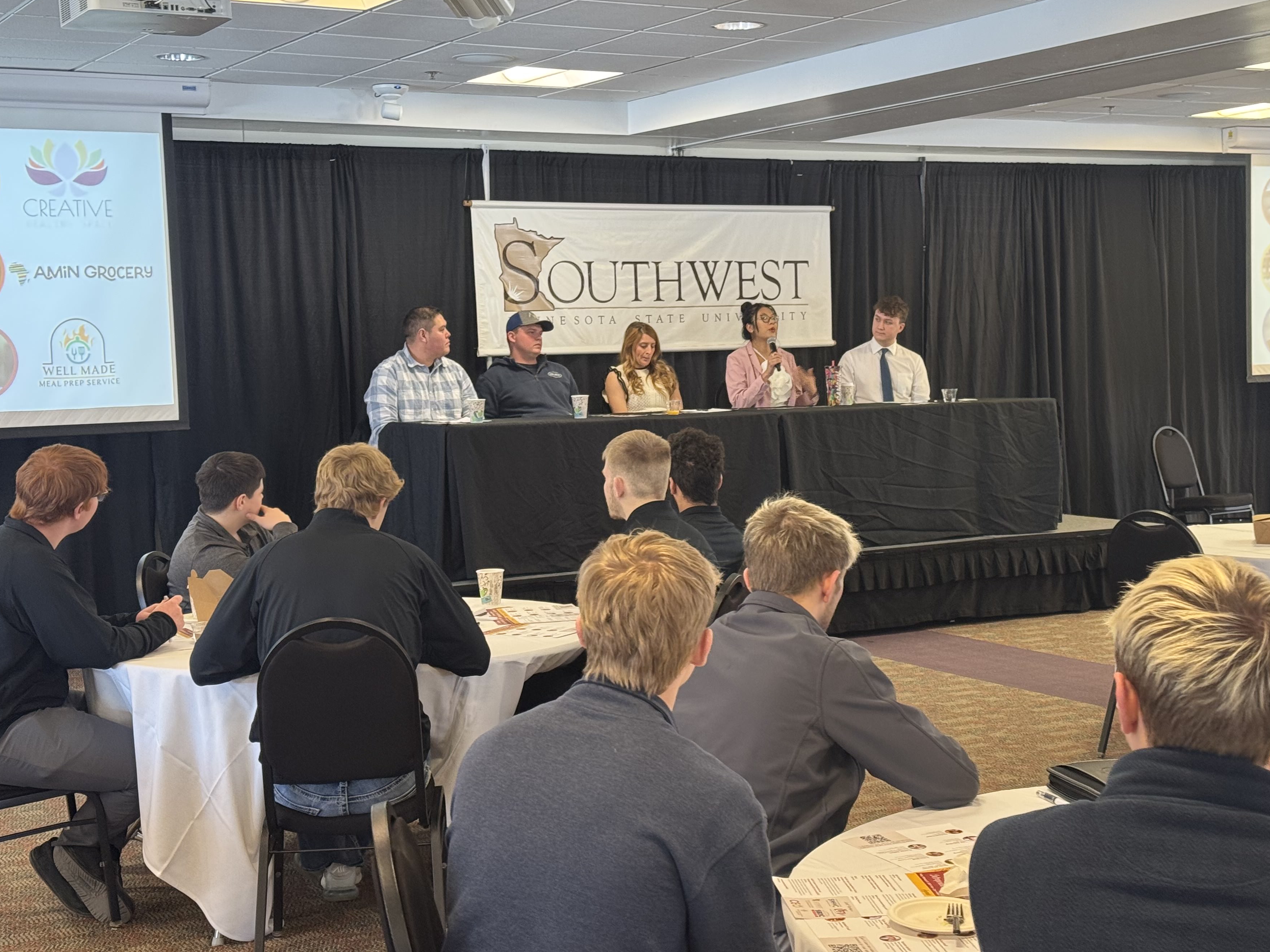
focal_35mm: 55
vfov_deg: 26.6
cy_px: 462
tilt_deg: -5.7
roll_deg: +0.1
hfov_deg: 34.9
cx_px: 696
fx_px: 2018
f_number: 1.78
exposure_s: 1/60
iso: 160
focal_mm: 6.76
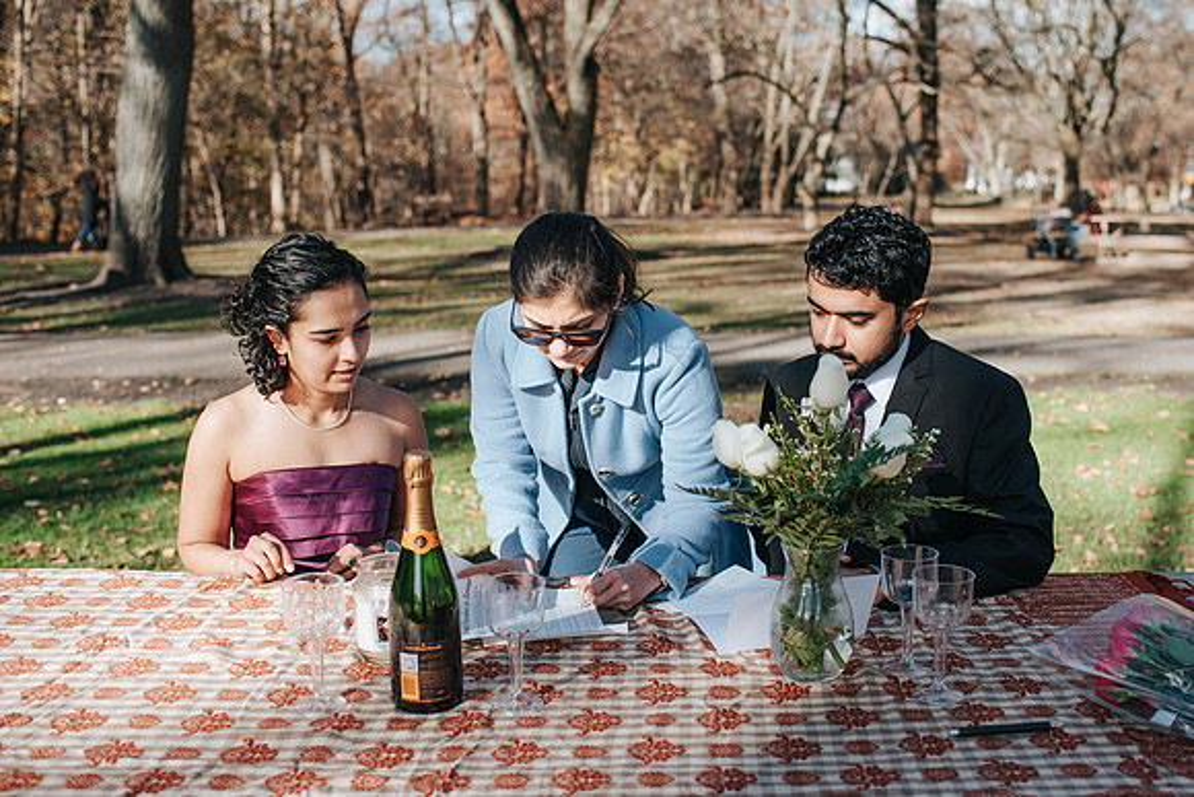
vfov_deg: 31.8
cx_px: 701
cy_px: 360
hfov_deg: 46.1
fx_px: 1396
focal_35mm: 42
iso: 100
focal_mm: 35
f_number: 3.2
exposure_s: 1/640
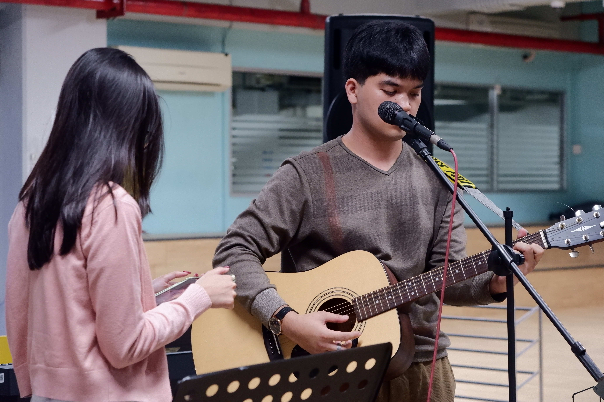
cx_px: 317
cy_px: 201
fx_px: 1510
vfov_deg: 15.2
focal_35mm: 90
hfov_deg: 22.6
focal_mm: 55
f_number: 4
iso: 4000
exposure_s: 1/80
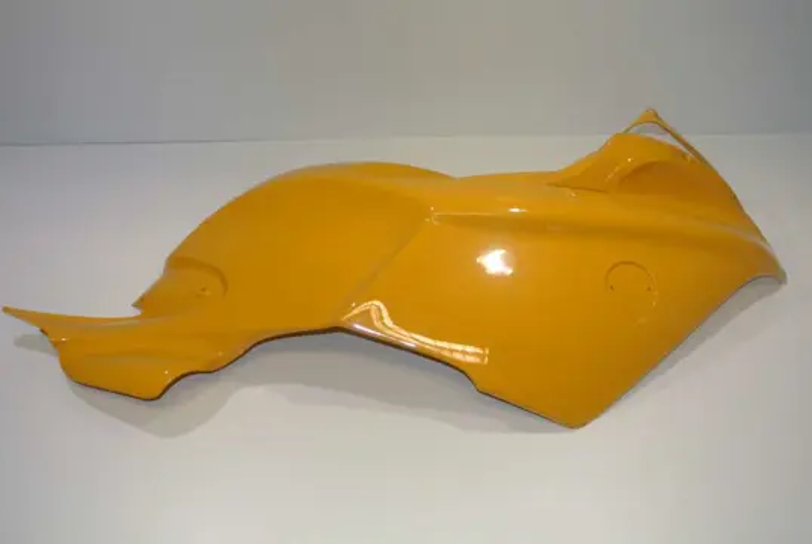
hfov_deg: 58.7
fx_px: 723
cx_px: 406
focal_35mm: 32
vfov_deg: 41.2
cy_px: 272
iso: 200
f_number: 3.8
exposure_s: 1/60
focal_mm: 12.2
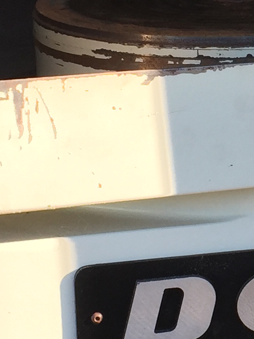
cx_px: 385
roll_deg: +1.2
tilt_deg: -13.5
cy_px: 115
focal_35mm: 142
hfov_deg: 10.1
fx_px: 1390
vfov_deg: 13.9
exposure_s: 1/282
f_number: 2.2
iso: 32
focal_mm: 4.15
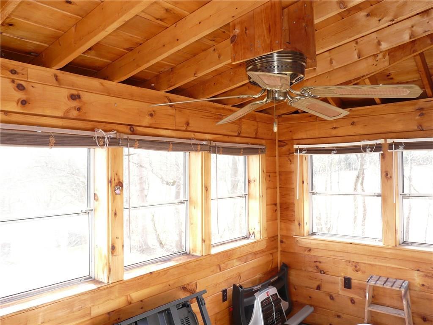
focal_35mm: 28
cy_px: 162
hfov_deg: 63.4
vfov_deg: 49.7
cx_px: 216
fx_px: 350
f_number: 2.8
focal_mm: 4.6
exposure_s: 1/30
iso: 100
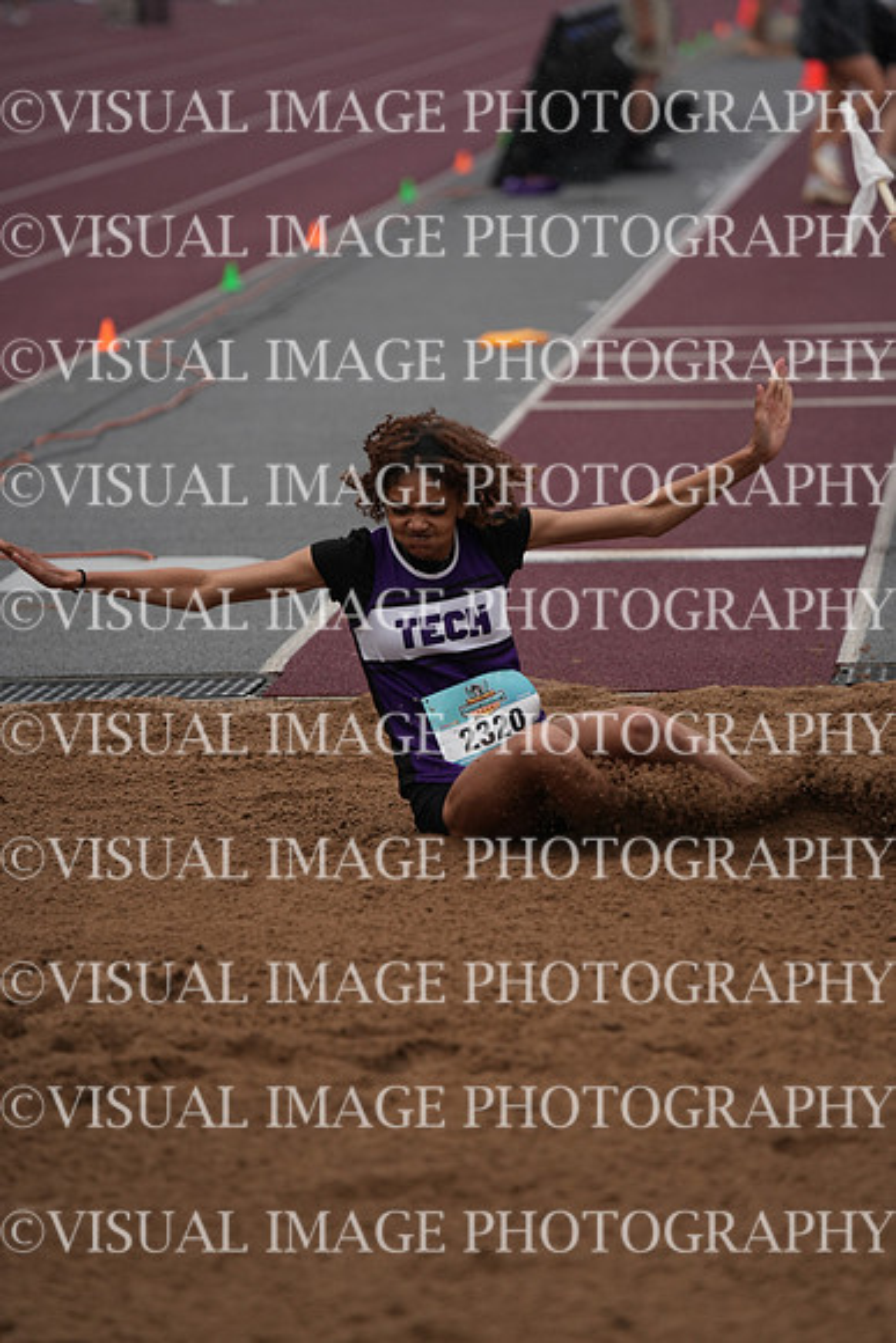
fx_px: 7462
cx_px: 448
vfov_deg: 10.3
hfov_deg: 6.9
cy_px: 672
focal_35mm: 200
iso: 800
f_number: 4
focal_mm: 200
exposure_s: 1/2000
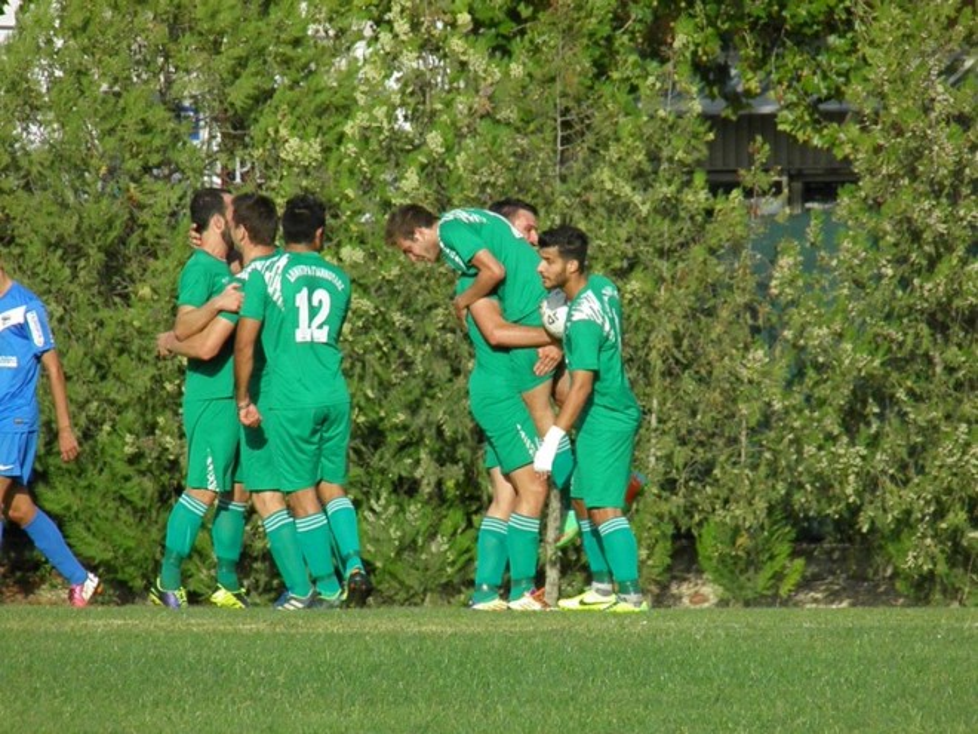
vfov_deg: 2.9
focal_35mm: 520
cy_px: 367
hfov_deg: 3.8
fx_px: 14691
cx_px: 489
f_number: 7.5
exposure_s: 1/1250
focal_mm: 93.4
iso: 500
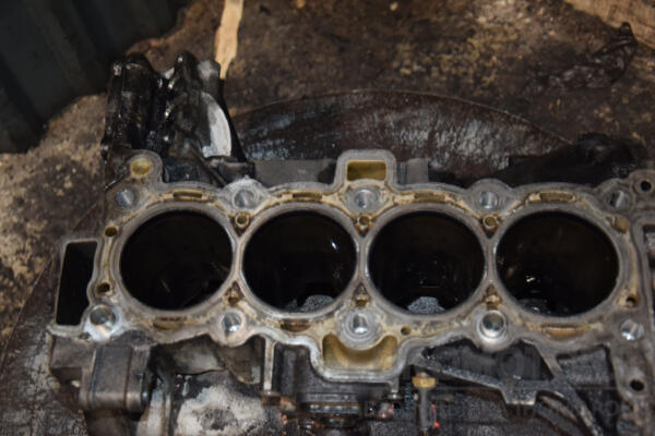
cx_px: 328
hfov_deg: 35.1
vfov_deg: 23.8
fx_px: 1037
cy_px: 218
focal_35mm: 57
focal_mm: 38
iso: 800
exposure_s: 1/60
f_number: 5
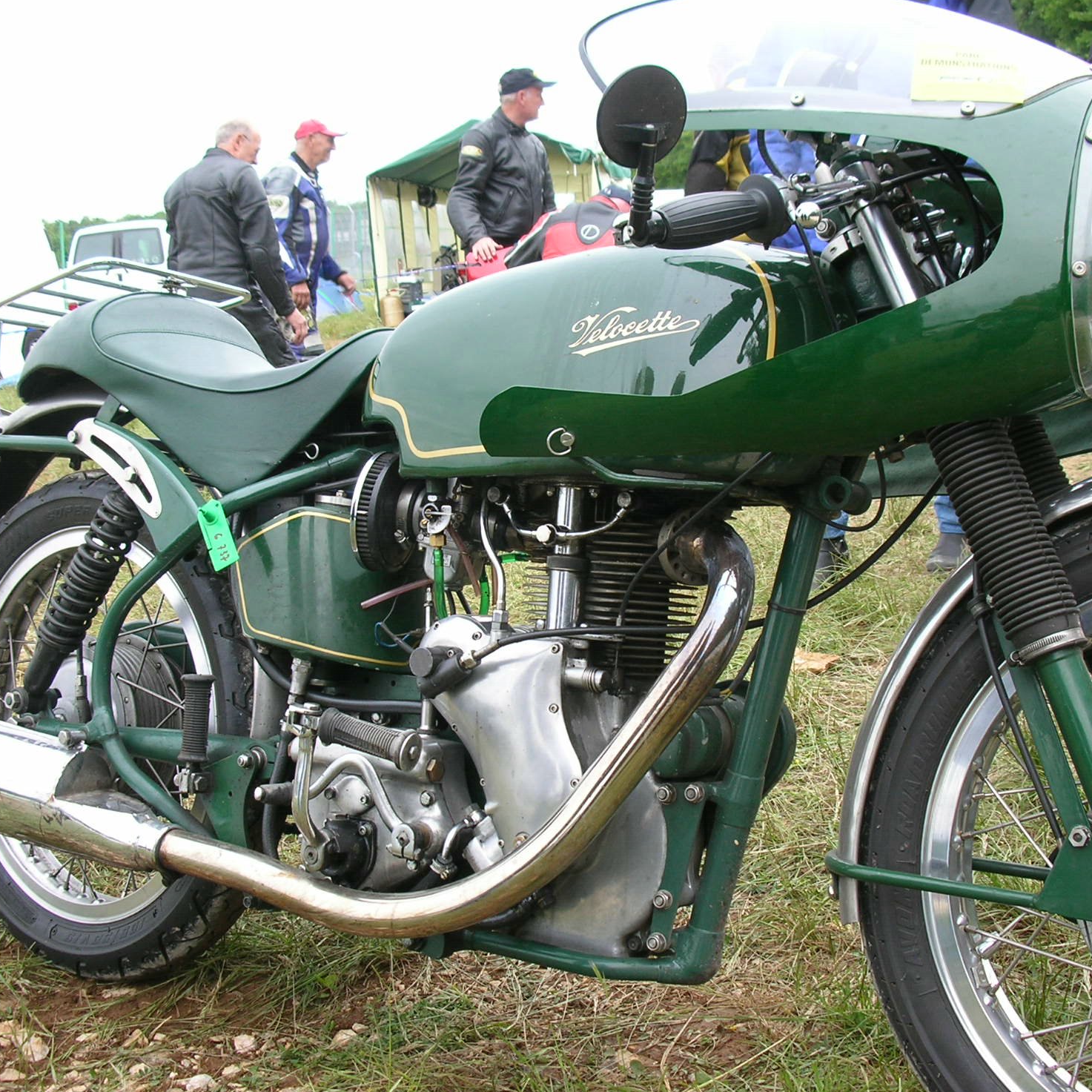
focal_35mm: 43
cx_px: 570
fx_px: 1535
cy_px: 556
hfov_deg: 39.2
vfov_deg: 39.2
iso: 50
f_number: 3
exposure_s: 1/93.8
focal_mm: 5.8
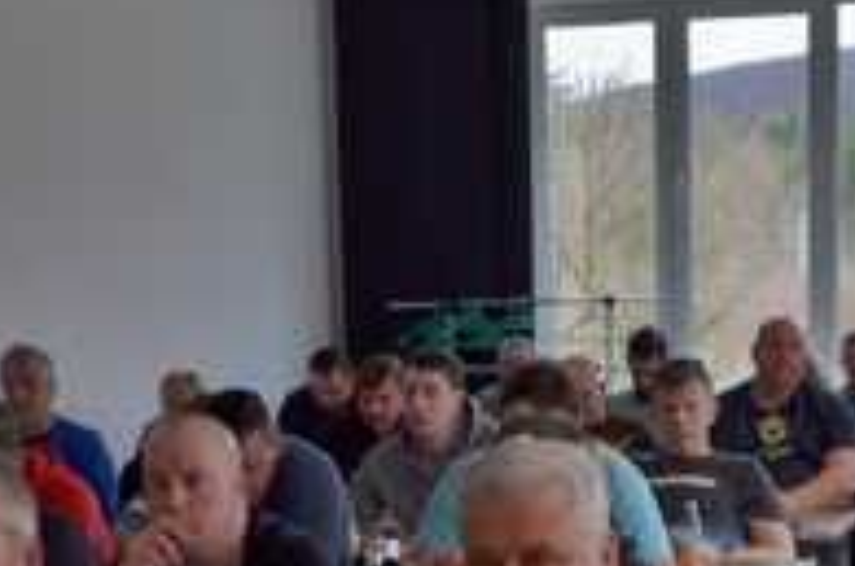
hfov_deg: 24.5
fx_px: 1966
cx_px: 522
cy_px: 774
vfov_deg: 15.4
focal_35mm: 83
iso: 400
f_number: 5.6
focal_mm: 18
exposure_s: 1/80
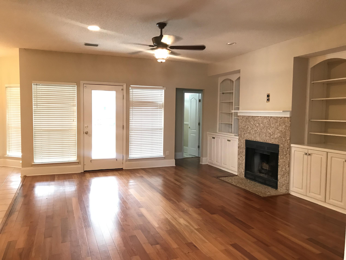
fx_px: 280
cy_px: 130
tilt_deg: -3.3
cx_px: 173
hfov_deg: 63.4
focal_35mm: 28
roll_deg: -0.9
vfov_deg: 49.7
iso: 64
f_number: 1.8
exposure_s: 1/15
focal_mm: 3.99
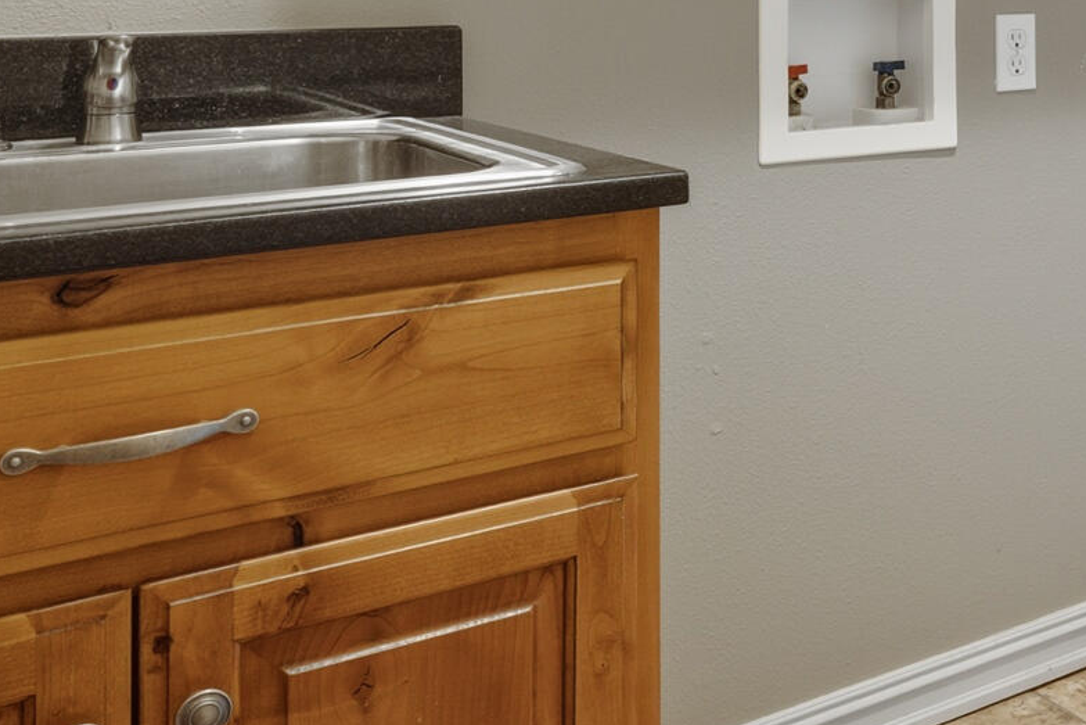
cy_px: -57
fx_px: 1539
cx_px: 1249
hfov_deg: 33.0
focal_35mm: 51
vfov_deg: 24.8
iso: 160
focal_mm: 16
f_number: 8
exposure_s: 1/25
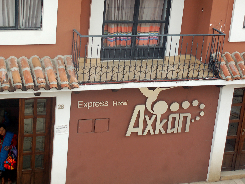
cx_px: 103
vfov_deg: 18.2
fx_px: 573
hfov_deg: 24.1
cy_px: 65
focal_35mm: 81
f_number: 6.3
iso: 200
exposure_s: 1/160
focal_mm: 38
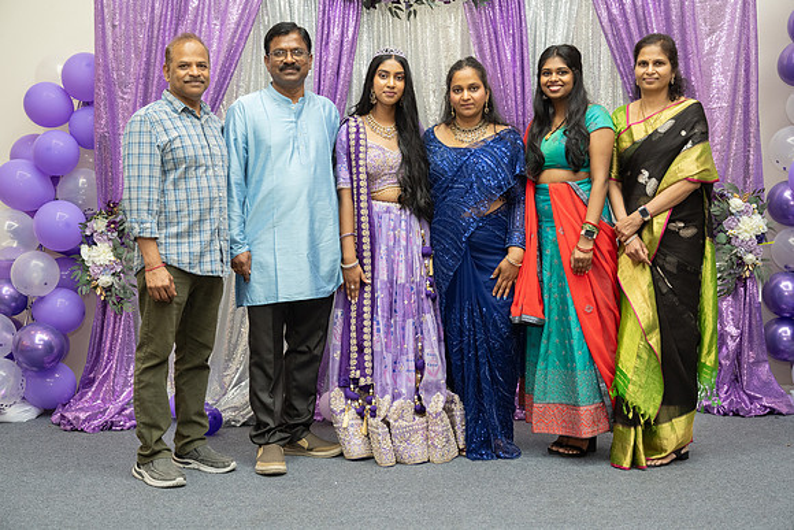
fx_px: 1044
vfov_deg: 28.5
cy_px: 265
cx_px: 397
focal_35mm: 47
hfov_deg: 41.7
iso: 1000
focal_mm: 47
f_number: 4
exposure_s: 1/160
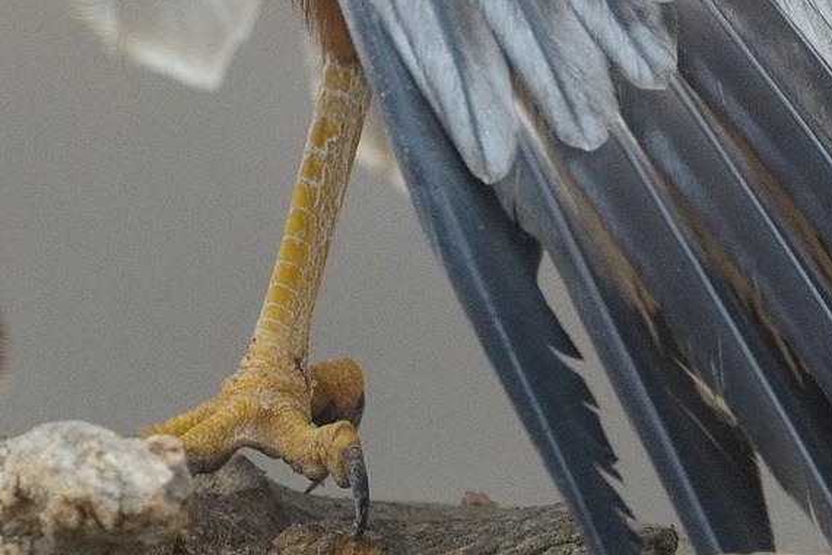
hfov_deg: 0.8
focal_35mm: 2527
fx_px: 58397
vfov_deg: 0.5
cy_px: -401
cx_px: 0
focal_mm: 600
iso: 2500
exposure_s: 1/500
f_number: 6.3
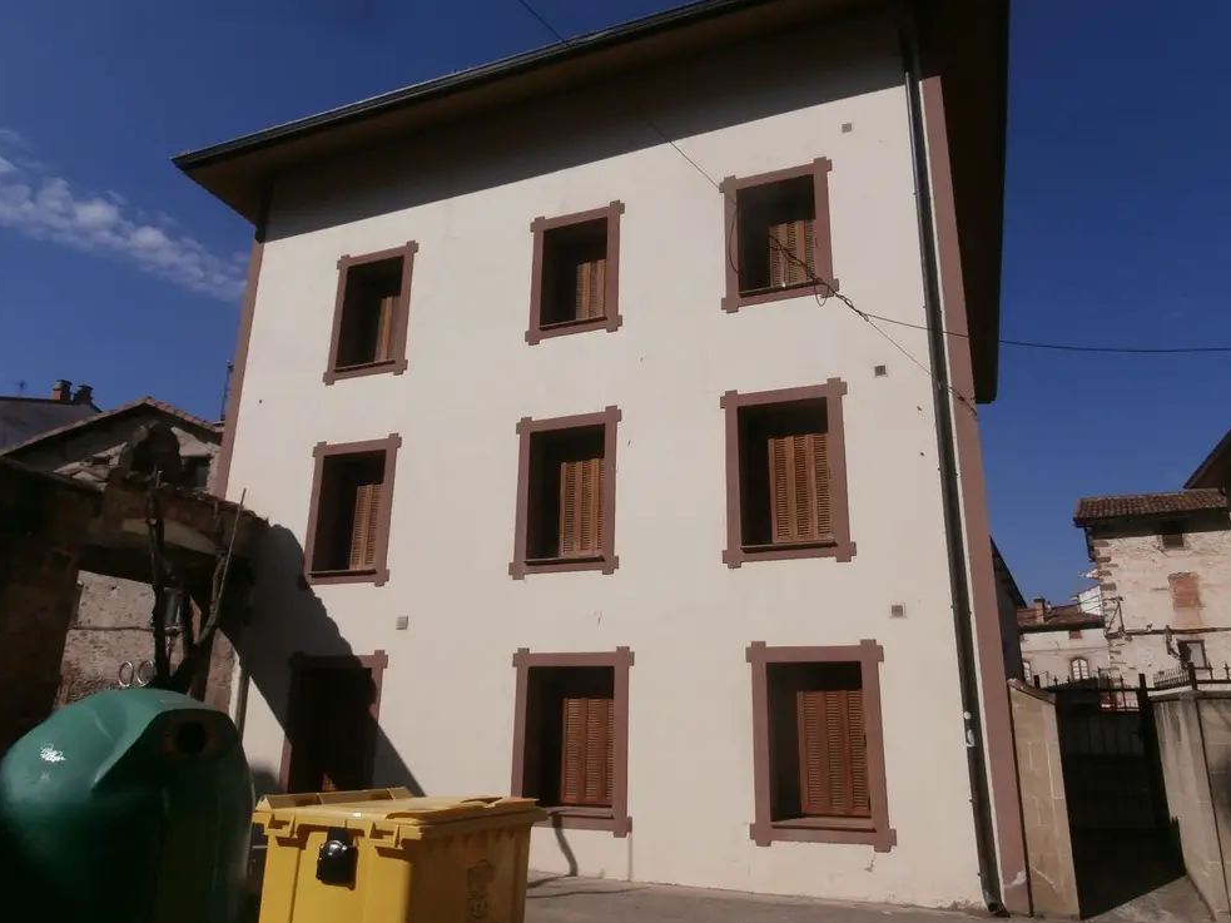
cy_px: 460
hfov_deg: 69.4
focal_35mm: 25
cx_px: 636
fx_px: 889
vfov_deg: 54.9
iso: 100
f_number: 7.9
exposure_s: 1/500
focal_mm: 4.2
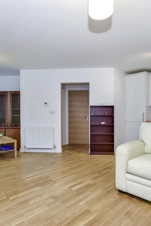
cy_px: 114
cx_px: 76
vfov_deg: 76.1
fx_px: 145
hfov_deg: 55.1
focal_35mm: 23
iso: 640
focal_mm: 10
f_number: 8
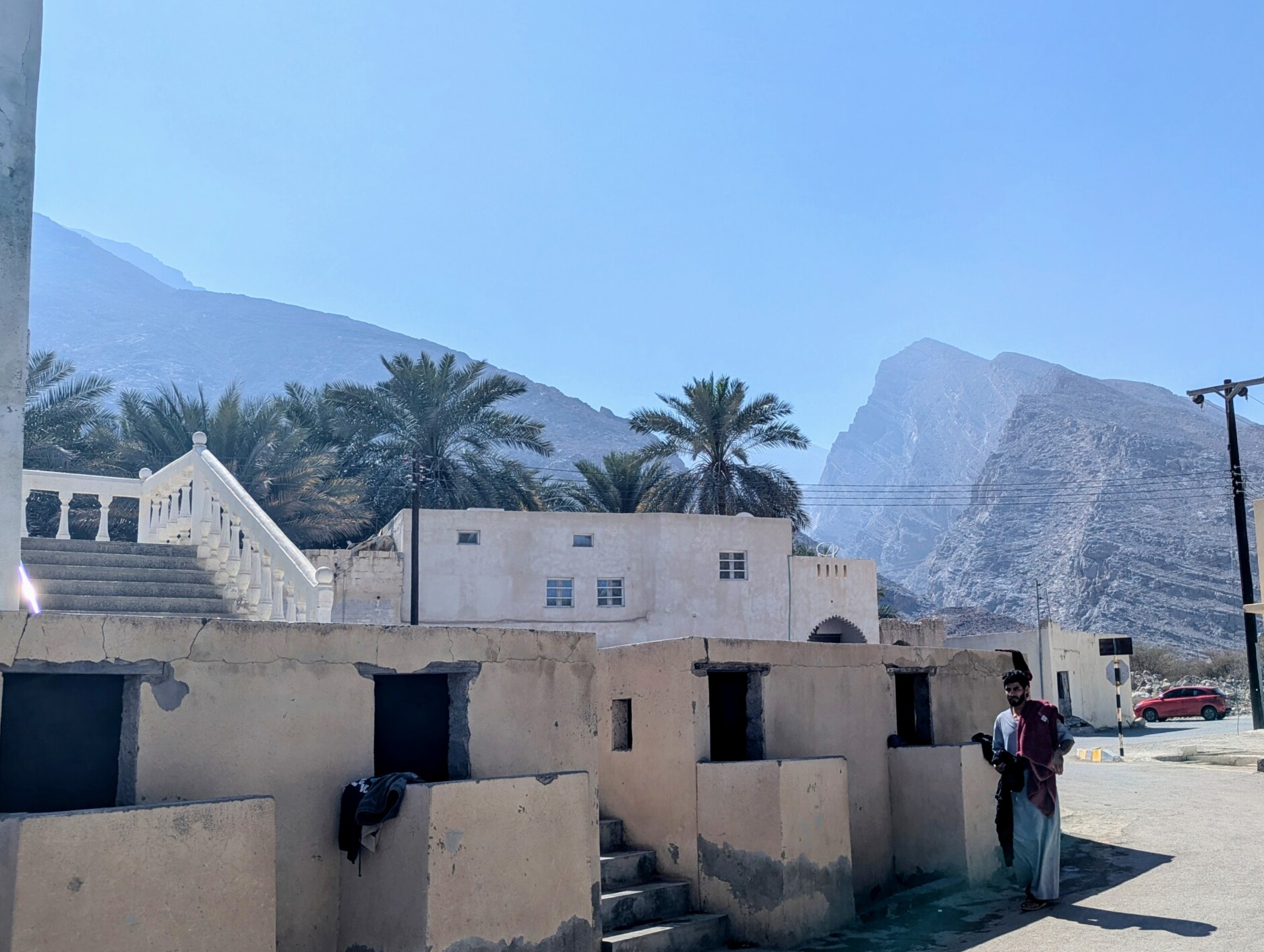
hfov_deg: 55.8
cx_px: 820
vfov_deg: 44.2
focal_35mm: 32
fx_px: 1170
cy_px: 532
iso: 46
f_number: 1.85
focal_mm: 6.81
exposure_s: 1/3534
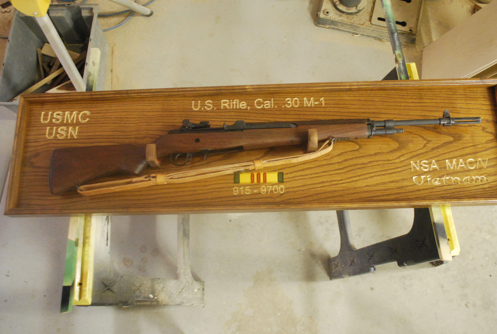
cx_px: 261
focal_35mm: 36
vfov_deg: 37.0
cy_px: 154
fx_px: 498
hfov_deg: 53.0
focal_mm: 22
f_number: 4
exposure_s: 1/13
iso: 1600
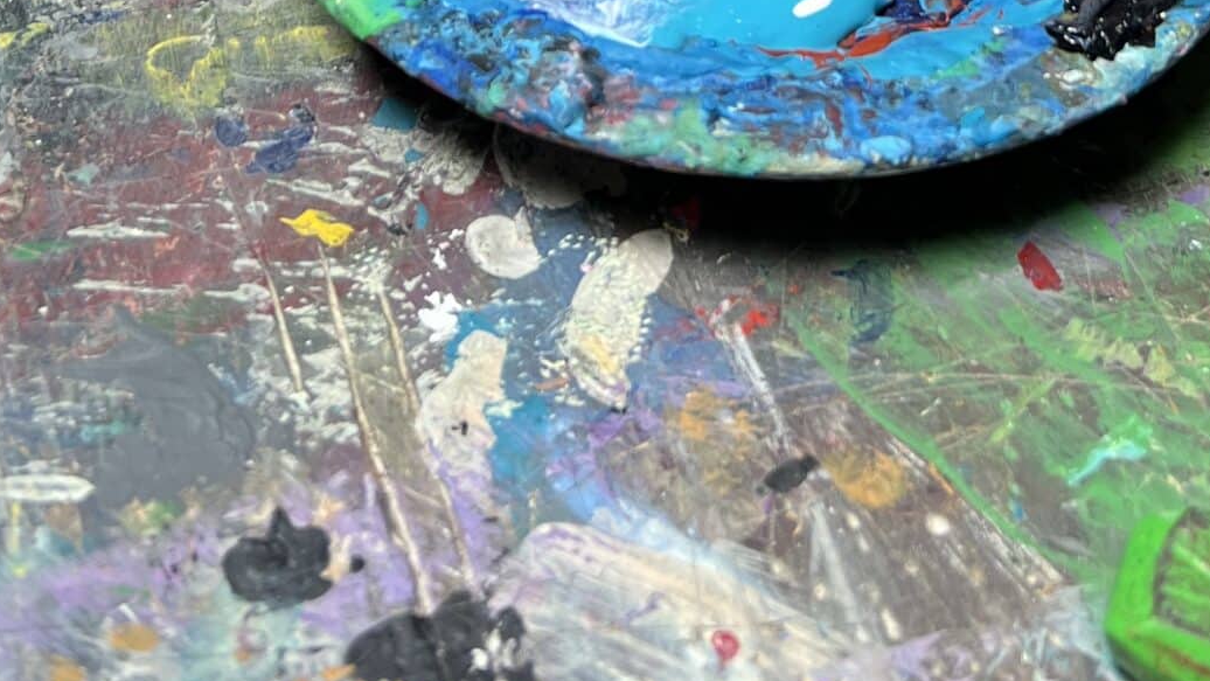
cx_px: 723
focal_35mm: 70
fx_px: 2246
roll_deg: -1.8
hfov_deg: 30.1
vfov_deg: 14.5
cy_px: -649
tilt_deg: -26.1
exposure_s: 1/100
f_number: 1.5
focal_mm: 5.7
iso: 32
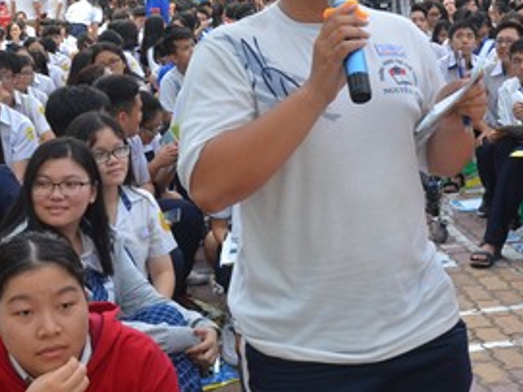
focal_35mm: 68
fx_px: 1027
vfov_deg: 21.5
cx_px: 359
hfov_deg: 28.3
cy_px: 108
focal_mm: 20
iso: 800
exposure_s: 1/160
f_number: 8
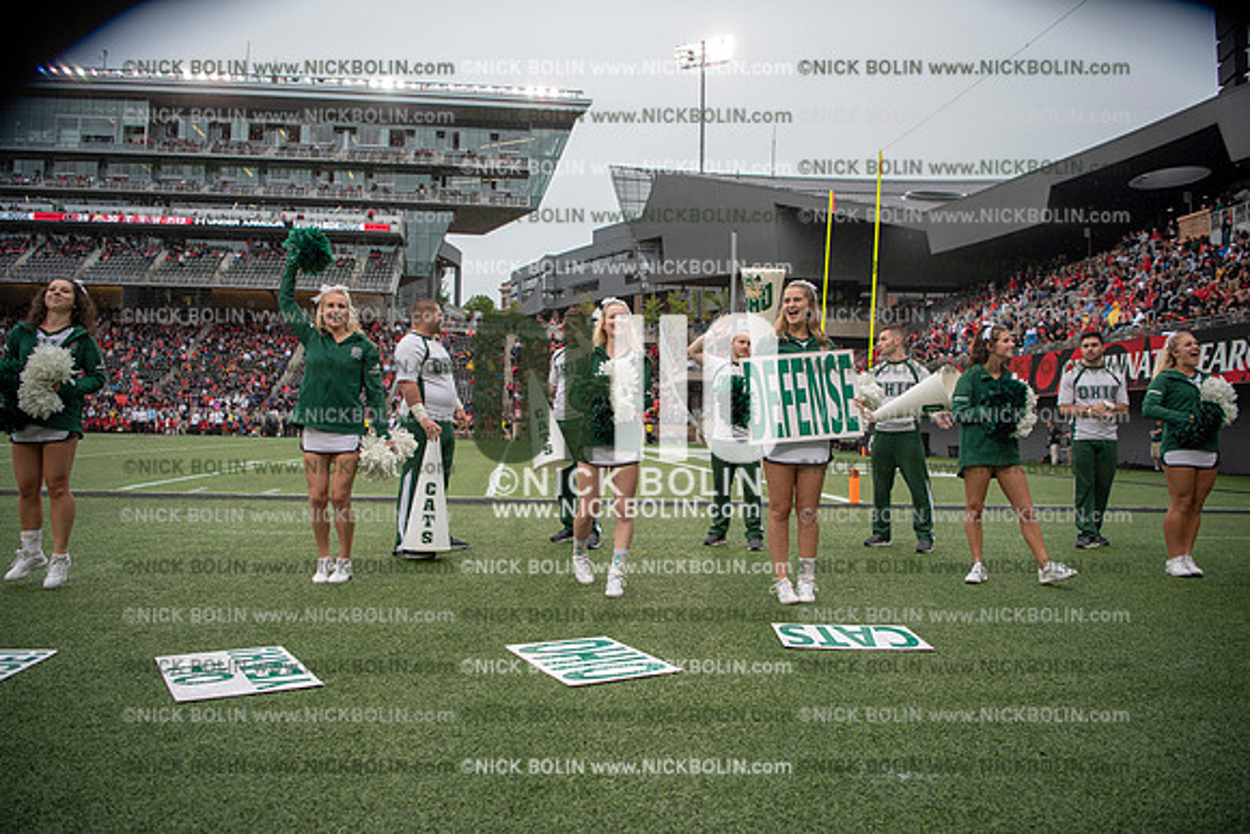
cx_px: 625
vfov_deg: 49.6
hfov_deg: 69.4
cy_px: 417
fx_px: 903
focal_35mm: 26
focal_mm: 26
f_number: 2.8
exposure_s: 1/1000
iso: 250
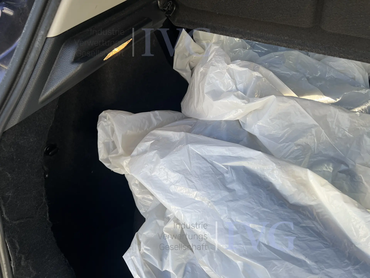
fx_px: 278
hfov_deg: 67.3
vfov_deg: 53.1
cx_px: 185
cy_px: 139
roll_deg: -0.2
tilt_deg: -42.5
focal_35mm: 26
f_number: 1.5
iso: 50
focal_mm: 5.7
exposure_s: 1/567
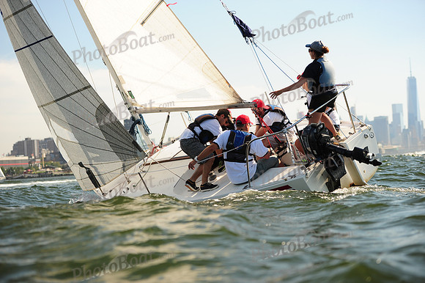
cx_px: 212
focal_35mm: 70
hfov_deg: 28.9
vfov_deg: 19.4
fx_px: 826
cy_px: 142
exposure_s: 1/1250
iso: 320
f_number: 3.2
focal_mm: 70
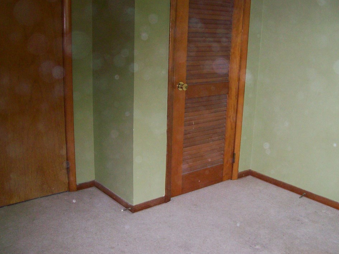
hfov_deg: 47.8
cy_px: 136
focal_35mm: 39
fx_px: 382
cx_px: 178
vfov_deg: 36.8
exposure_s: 1/64
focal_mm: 6
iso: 200
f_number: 2.7
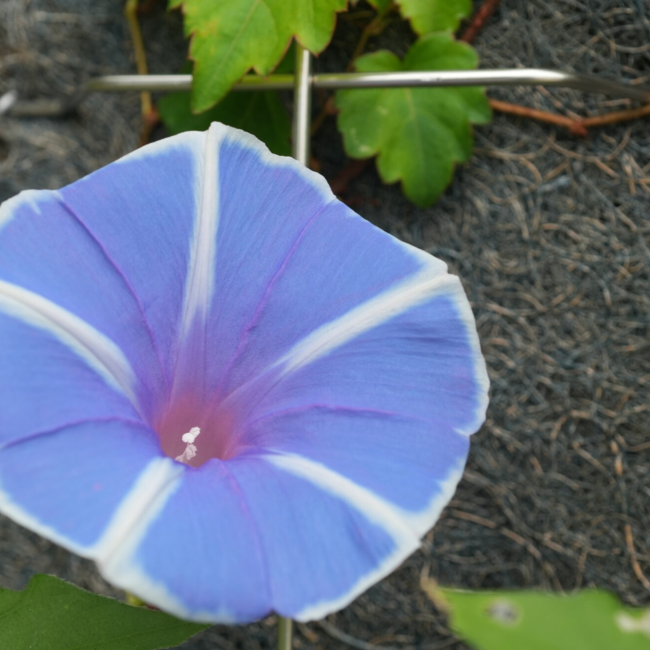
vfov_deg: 20.9
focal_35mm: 83
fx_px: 1763
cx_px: 295
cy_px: 384
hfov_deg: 20.9
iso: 640
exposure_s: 1/500
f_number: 5.6
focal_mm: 50
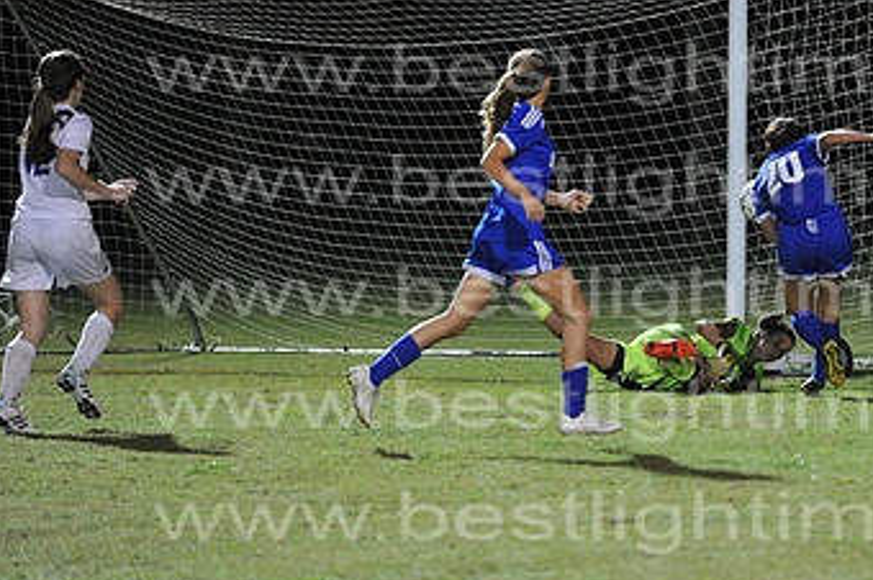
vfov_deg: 4.3
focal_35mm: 316
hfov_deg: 6.5
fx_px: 7655
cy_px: 354
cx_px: 734
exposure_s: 1/500
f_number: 3.5
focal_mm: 185
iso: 5000
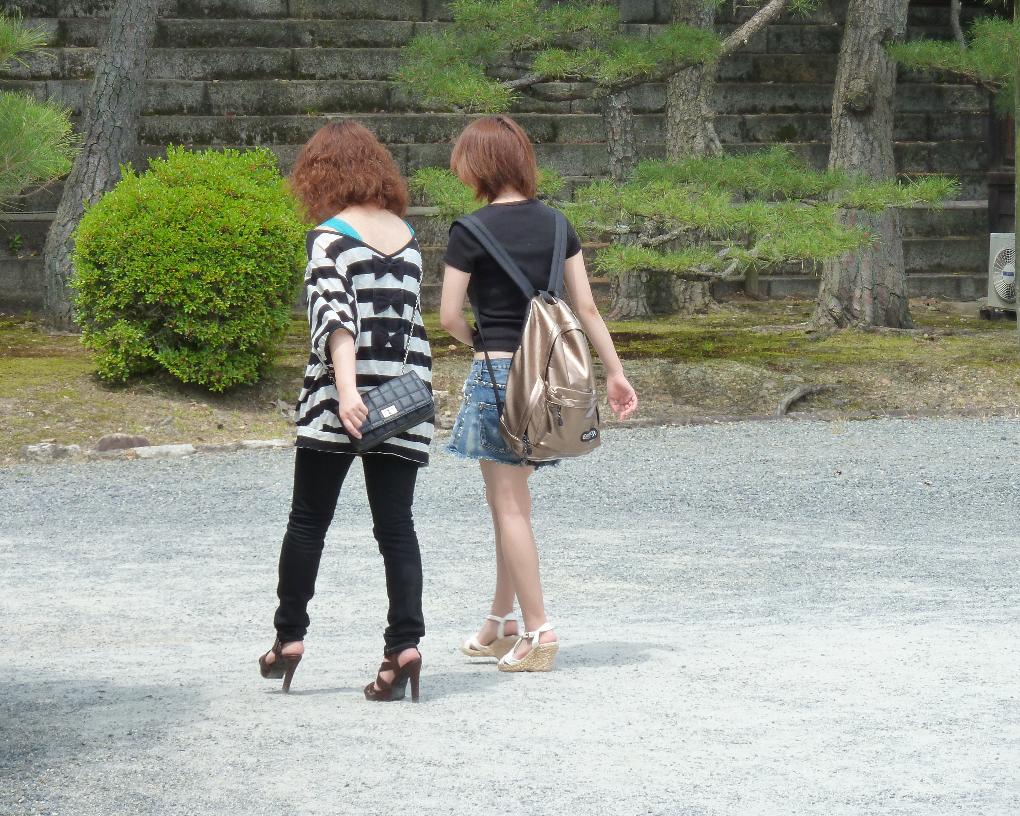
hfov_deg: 12.5
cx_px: 509
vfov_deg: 10.0
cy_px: 408
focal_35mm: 154
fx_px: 4649
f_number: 4.5
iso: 125
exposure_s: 1/250
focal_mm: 24.1
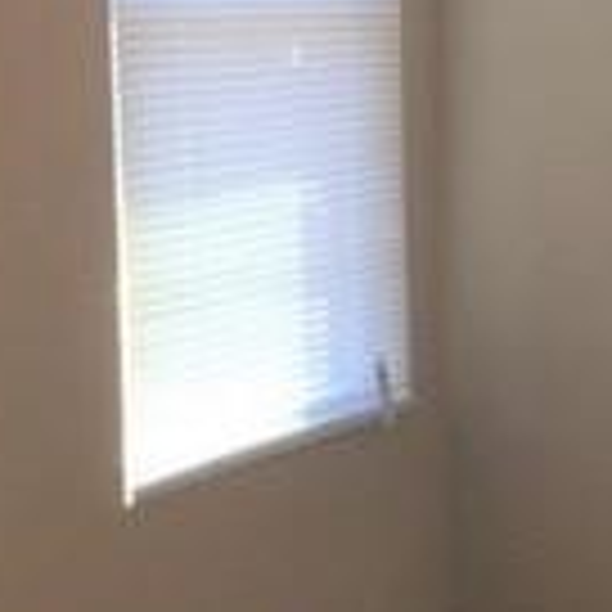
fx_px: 2420
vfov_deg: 14.4
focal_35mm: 121
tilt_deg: -4.5
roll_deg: -0.2
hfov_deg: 13.8
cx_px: 832
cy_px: 238
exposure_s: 1/30
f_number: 2.2
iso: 32
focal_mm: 4.15
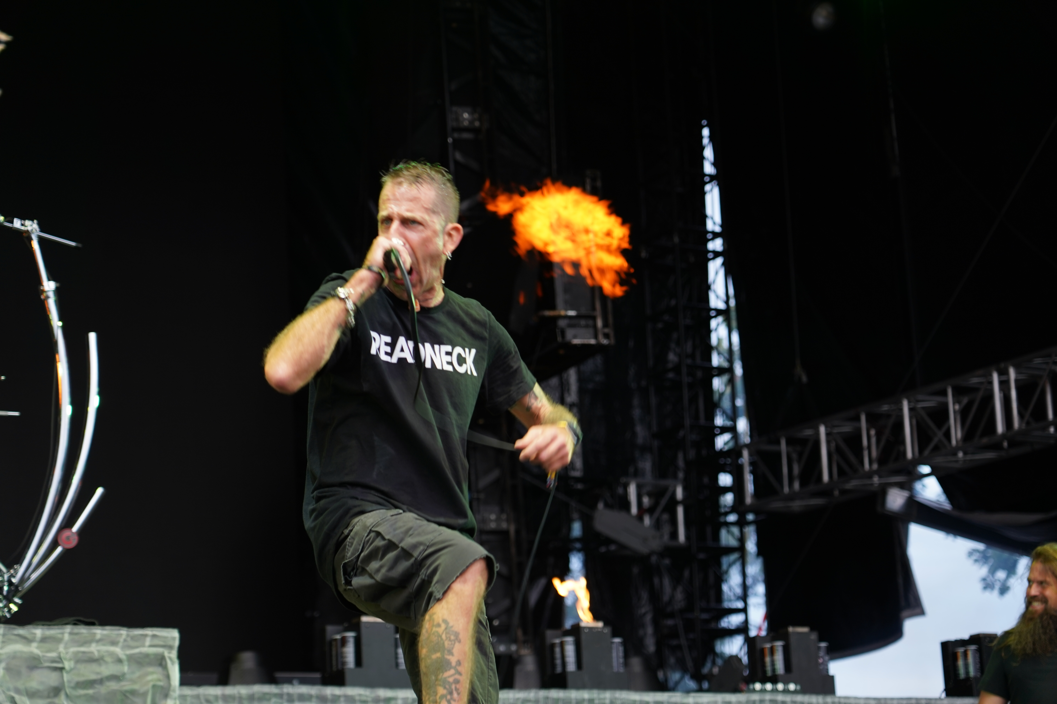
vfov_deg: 15.2
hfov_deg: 22.6
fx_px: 2642
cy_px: 352
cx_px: 528
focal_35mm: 90
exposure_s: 1/100
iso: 320
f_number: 4
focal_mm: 90
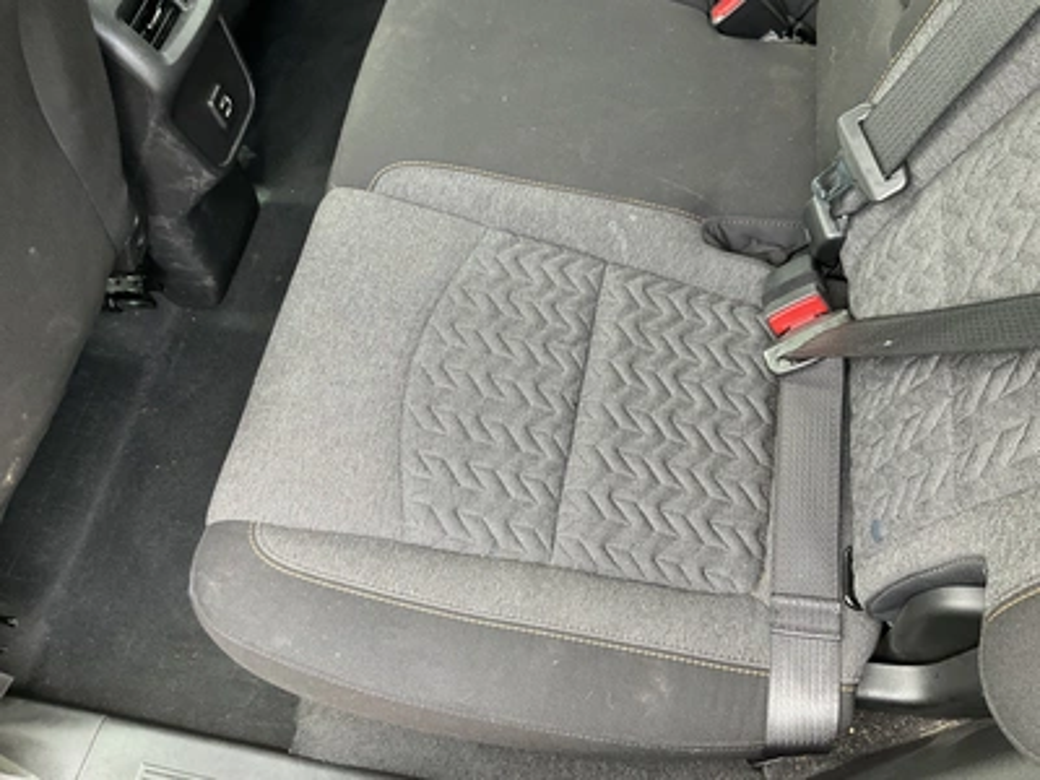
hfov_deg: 61.7
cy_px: 390
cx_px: 520
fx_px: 871
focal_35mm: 29
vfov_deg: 48.2
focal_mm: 3
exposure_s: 1/66
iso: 64
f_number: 1.8
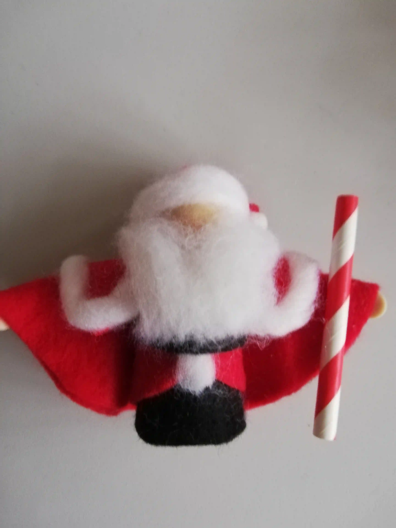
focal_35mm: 26
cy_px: 264
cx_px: 198
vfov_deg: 67.3
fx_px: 397
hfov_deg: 53.1
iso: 640
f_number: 2.2
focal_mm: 3.81
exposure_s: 1/16.7
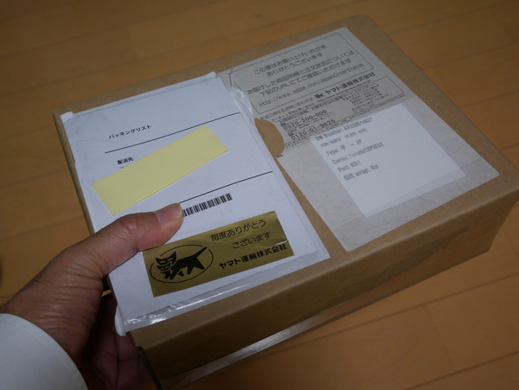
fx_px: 570
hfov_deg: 48.9
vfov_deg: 37.8
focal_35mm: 38
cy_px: 195
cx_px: 260
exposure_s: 1/60
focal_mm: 19
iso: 640
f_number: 4.3
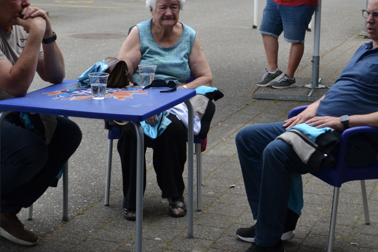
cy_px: 49
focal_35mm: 80
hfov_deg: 25.4
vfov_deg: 16.9
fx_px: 840
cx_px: 170
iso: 100
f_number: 6.3
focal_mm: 32
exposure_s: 1/160
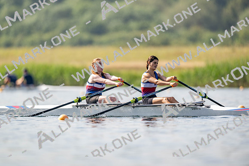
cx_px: 124
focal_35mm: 600
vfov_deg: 2.3
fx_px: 4151
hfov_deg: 3.4
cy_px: 83
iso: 160
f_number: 4
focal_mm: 600
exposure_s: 1/2500
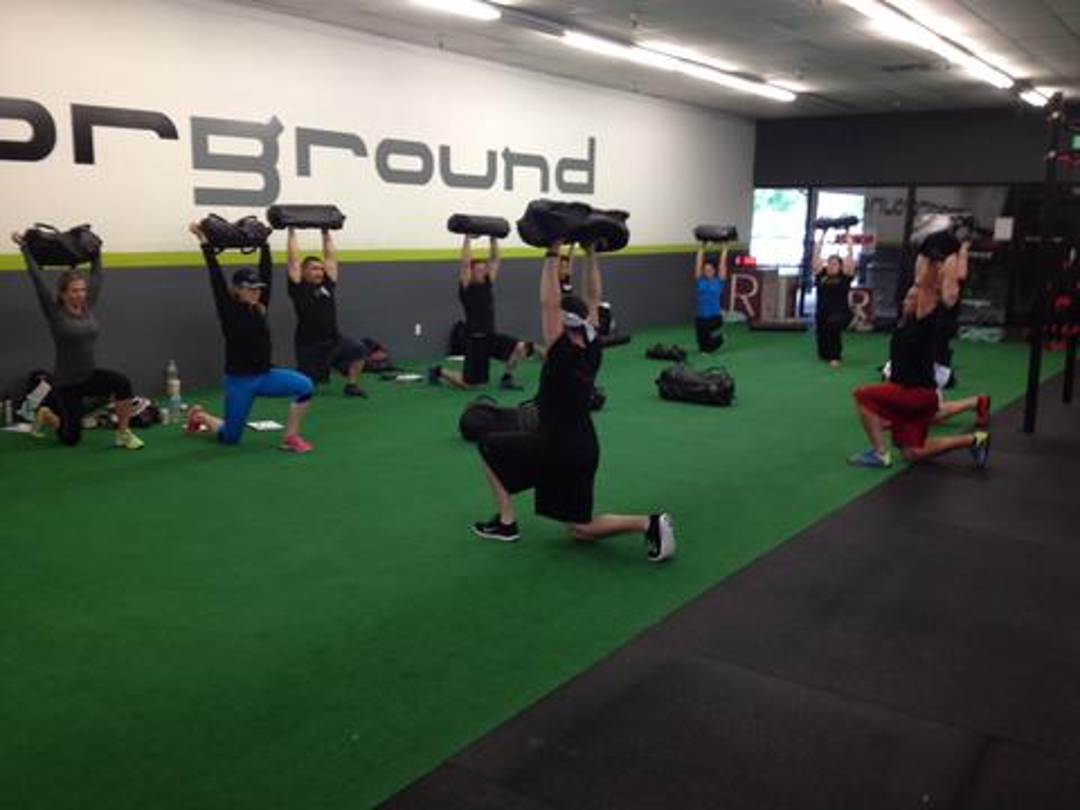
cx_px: 540
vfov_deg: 40.7
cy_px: 405
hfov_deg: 52.6
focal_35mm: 35
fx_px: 1092
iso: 80
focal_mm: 4.28
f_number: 2.4
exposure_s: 1/20
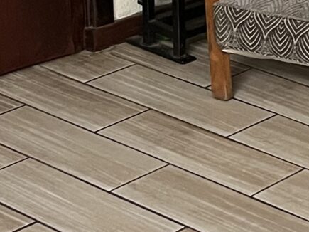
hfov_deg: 12.1
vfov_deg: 9.5
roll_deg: -1.5
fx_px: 1365
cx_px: 511
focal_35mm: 153
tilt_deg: -16.7
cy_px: -70
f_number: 1.6
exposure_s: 1/60
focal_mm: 5.1
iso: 400
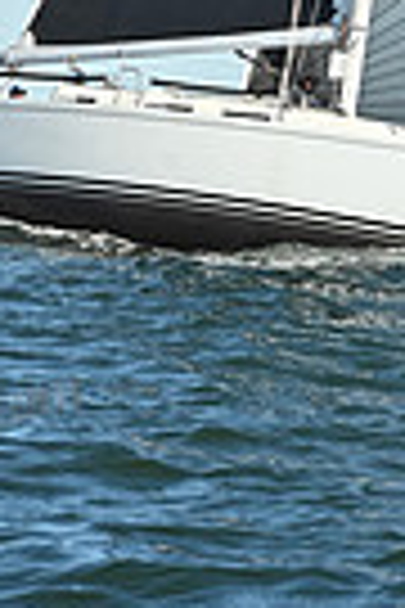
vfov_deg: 5.3
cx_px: 317
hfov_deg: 3.5
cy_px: -297
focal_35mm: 388
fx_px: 6547
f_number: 8
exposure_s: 1/1250
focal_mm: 90
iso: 320
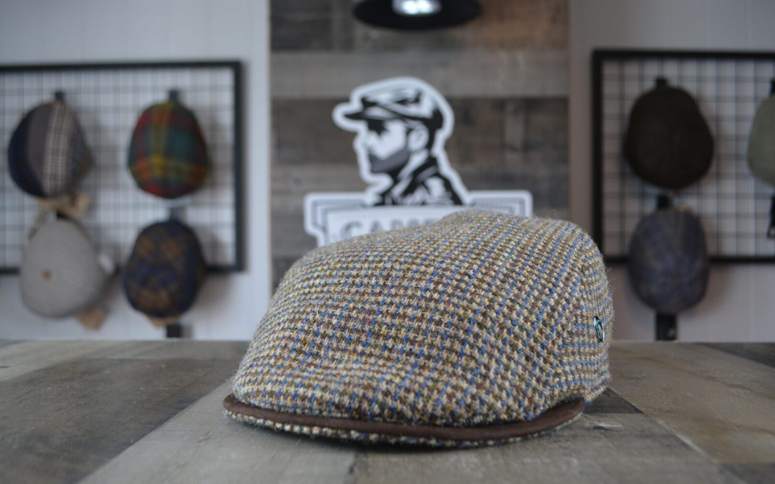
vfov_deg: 40.6
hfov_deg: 61.2
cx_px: 392
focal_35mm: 31
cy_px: 260
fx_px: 655
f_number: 4
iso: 450
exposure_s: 1/60
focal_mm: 20
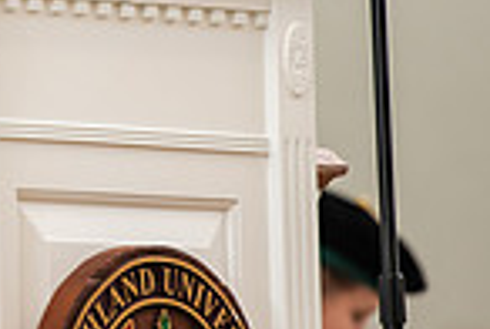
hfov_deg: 2.7
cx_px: -369
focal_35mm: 754
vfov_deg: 1.8
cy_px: -119
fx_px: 10284
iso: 1250
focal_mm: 190
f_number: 3.5
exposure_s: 1/200
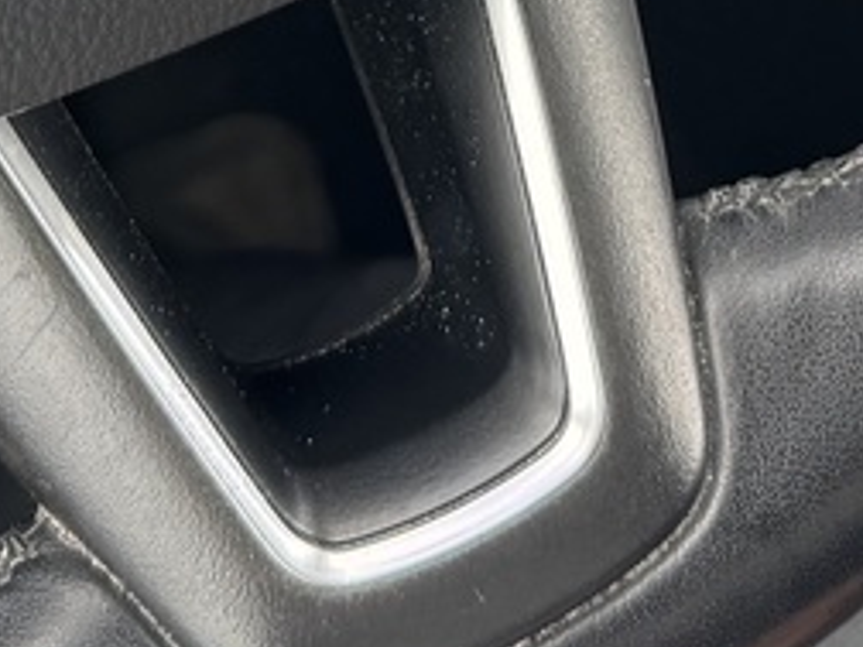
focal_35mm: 137
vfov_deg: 9.7
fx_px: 3416
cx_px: 404
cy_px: -856
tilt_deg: -38.3
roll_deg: -2.1
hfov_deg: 14.4
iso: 64
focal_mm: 6.76
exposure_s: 1/166
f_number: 1.78
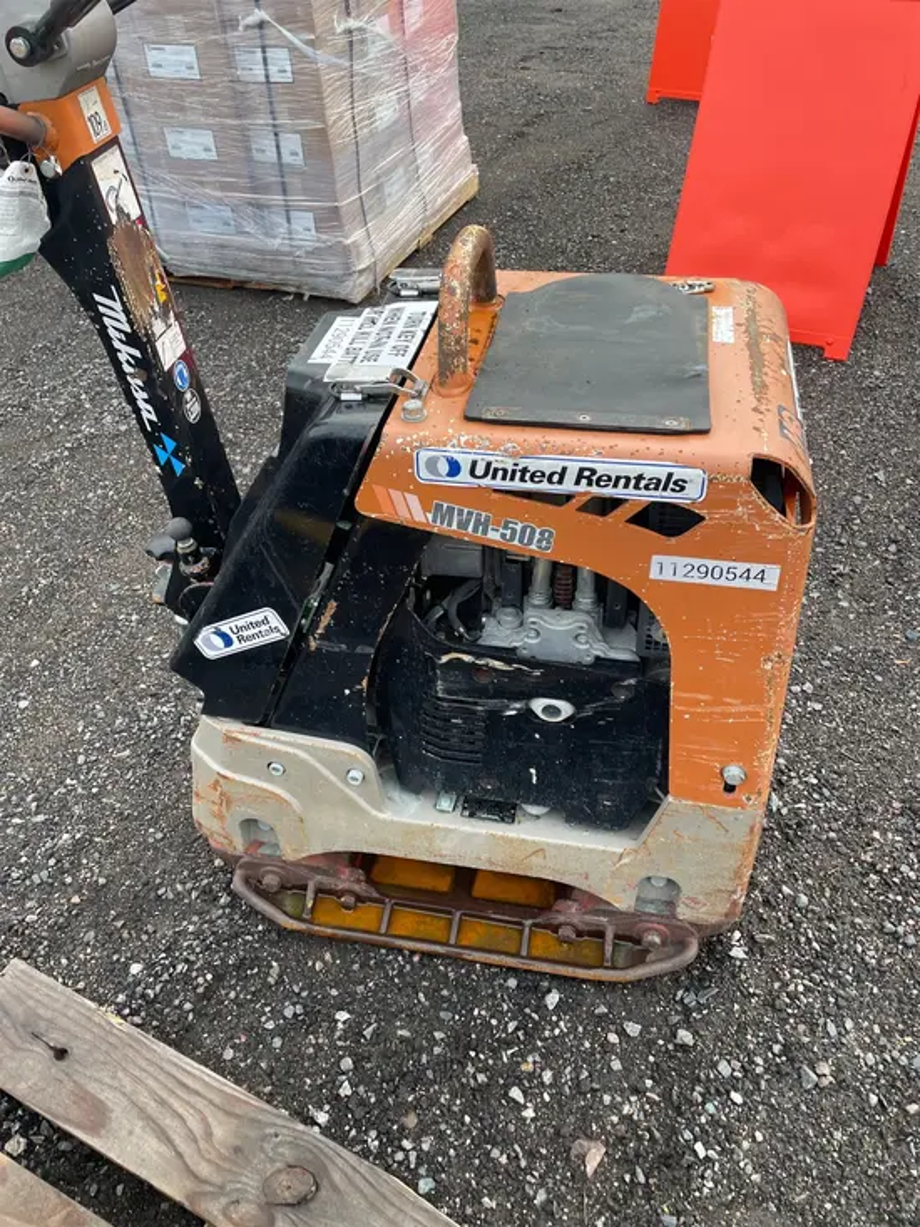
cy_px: 614
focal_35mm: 26
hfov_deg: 53.1
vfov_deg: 67.3
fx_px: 921
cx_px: 460
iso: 40
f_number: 1.6
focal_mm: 4.2
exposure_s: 1/121
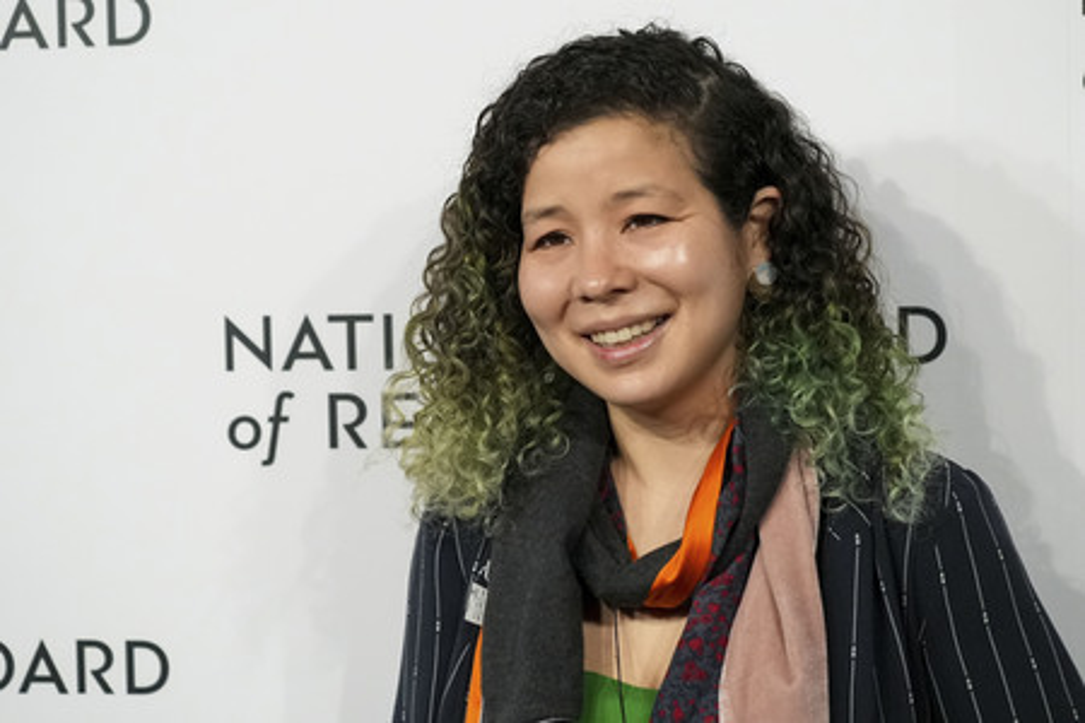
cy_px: 362
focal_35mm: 100
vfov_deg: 13.7
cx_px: 542
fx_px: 3014
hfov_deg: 20.4
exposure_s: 1/400
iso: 12800
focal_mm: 100
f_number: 5.6
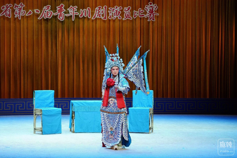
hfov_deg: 21.9
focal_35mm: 93
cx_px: 118
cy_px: 79
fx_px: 612
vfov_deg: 14.7
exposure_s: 1/160
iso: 640
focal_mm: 93
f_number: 5
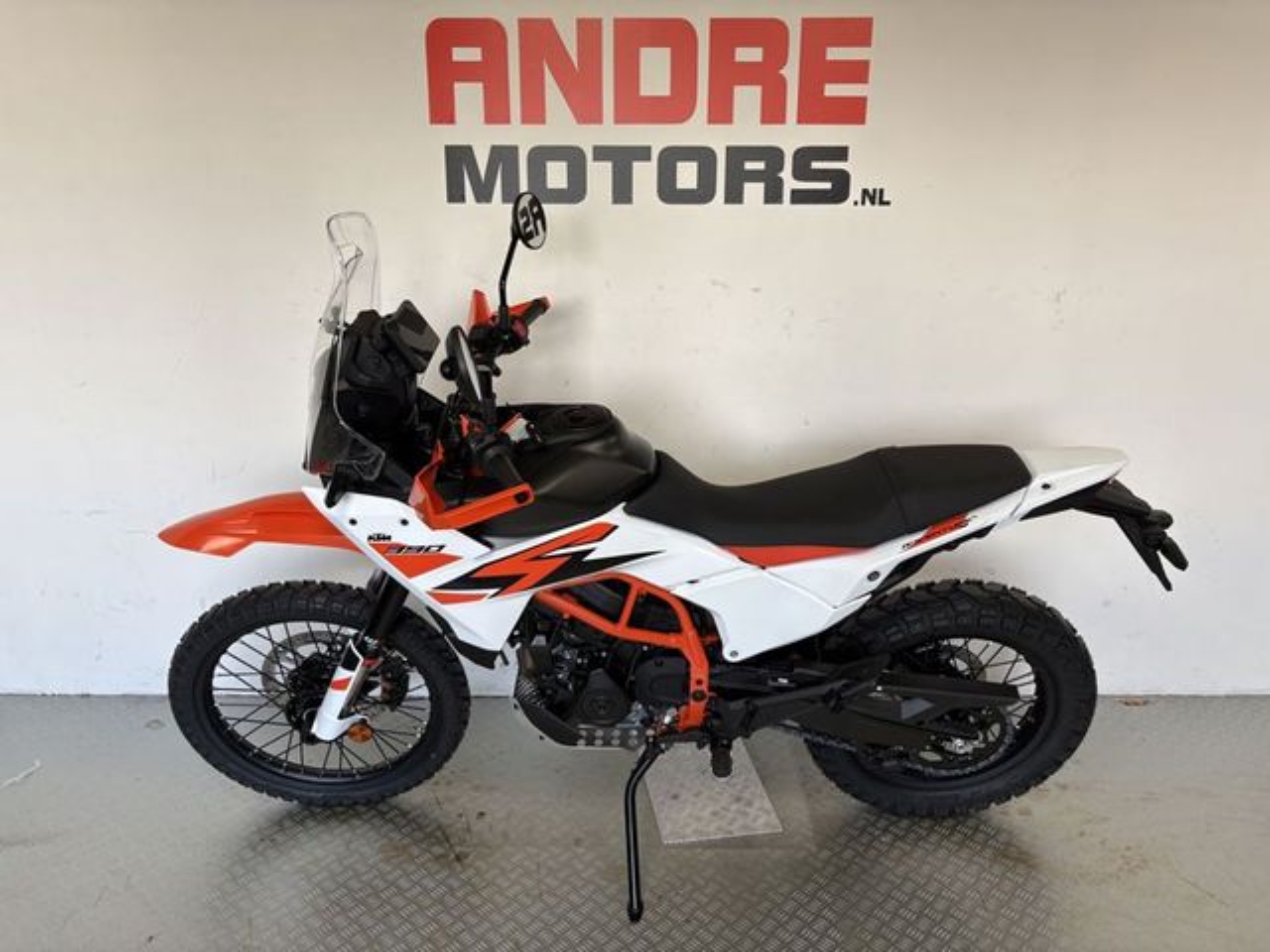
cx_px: 635
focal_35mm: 26
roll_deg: -0.1
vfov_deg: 53.1
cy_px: 476
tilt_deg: -17.9
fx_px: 954
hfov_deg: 67.3
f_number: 1.6
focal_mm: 5.96
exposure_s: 1/100
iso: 80
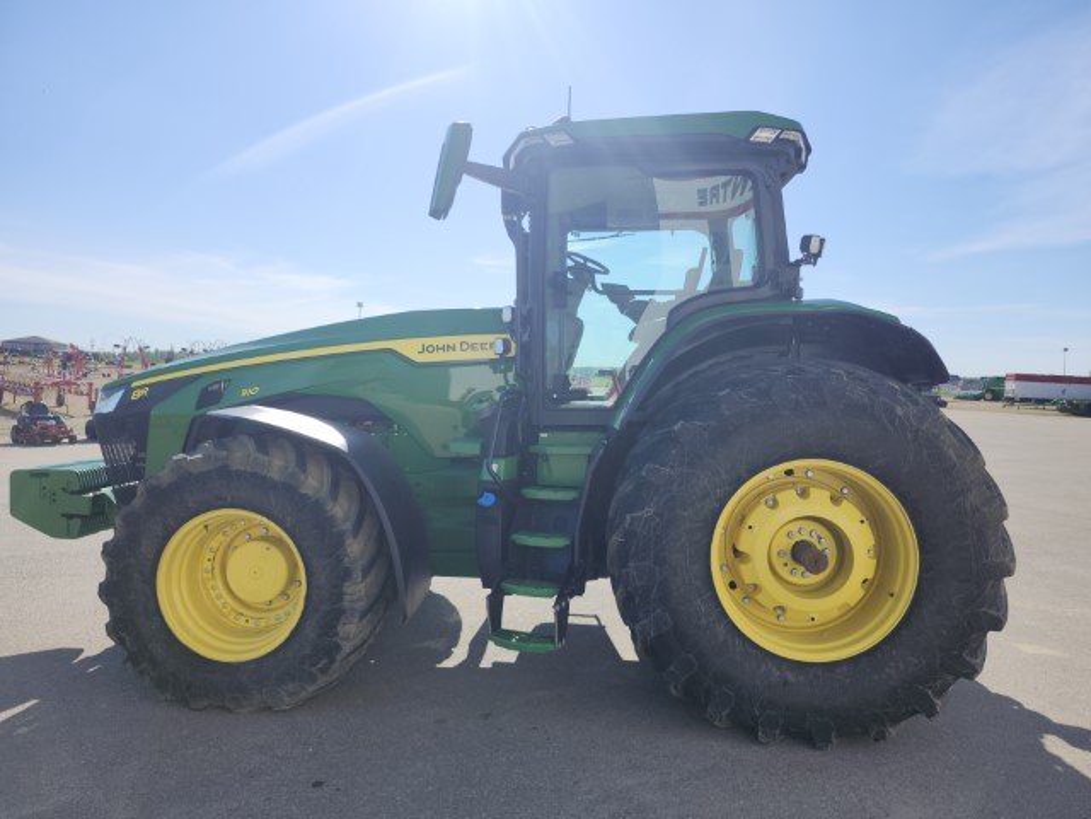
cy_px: 410
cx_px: 546
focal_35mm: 23
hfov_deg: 73.9
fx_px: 725
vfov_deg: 58.9
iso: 25
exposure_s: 1/2283
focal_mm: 5.54
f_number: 1.8
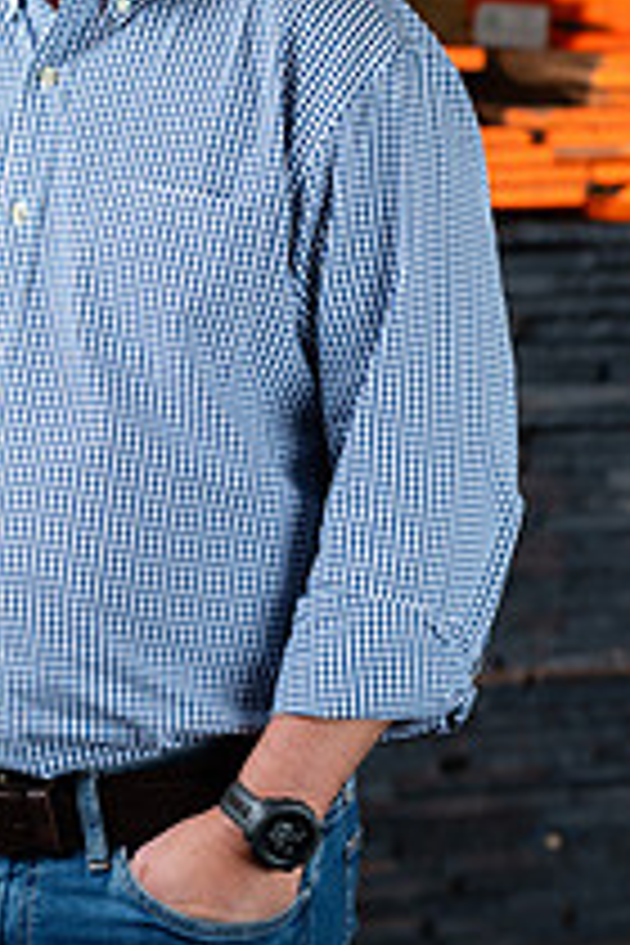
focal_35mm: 182
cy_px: 320
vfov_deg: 11.3
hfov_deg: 7.5
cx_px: 112
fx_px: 4777
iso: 400
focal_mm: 85
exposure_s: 1/60
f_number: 5.6
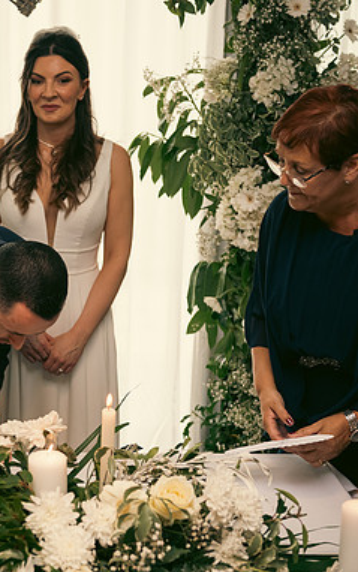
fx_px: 1014
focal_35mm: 65
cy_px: 287
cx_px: 24
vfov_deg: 31.5
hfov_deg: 19.6
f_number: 3.5
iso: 640
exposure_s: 1/160
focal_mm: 42
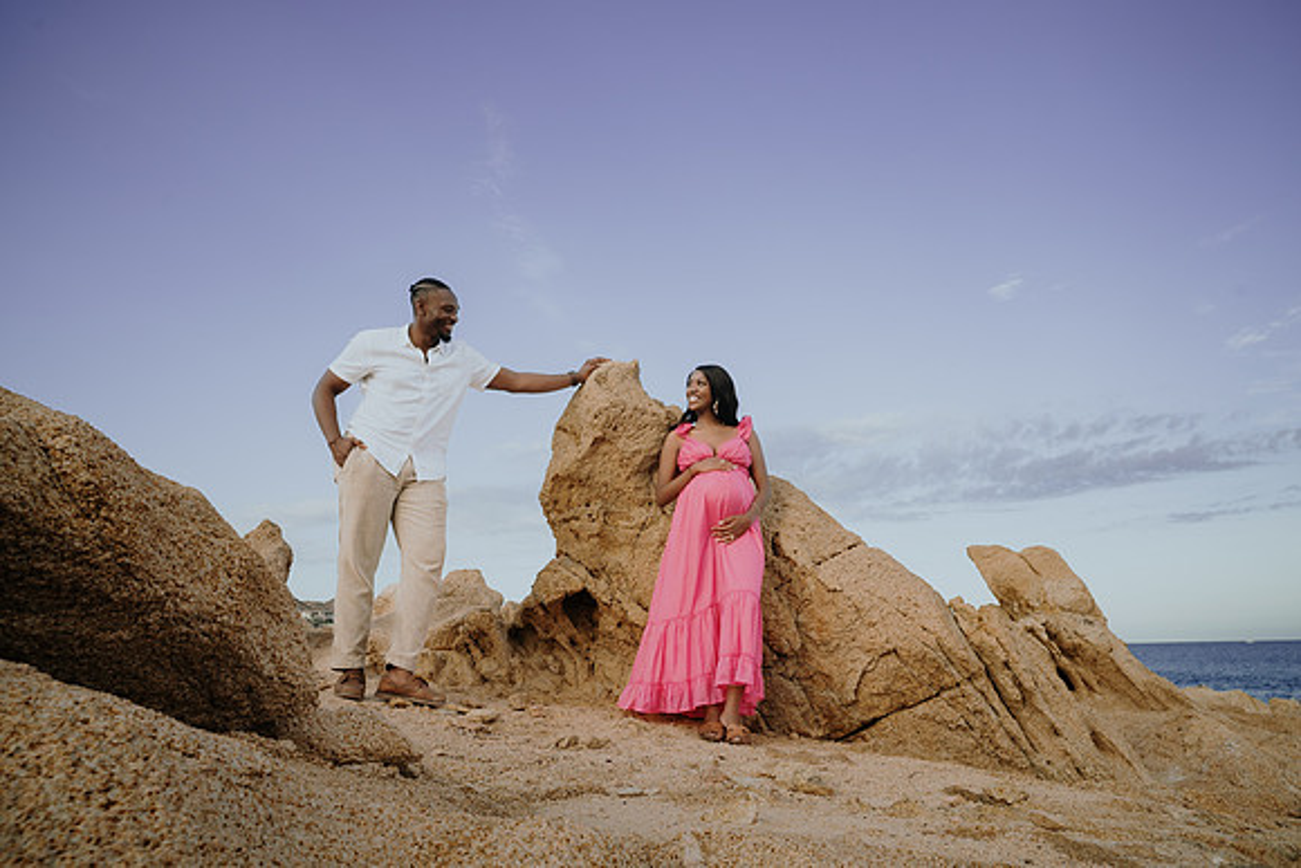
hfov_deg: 79.6
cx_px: 680
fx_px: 780
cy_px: 432
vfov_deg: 58.2
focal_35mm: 22
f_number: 8
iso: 100
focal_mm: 20
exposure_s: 1/160
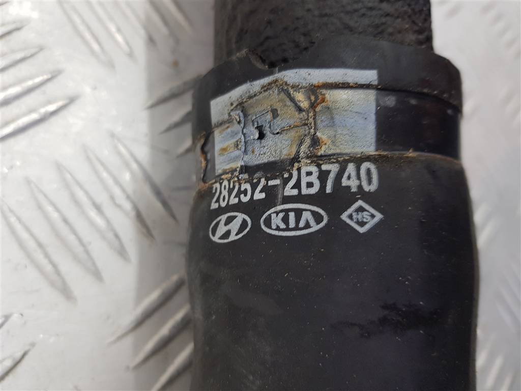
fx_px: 391
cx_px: 260
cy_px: 196
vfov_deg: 53.1
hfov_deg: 67.3
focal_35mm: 26
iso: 80
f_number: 1.7
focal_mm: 4.2
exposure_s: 1/50
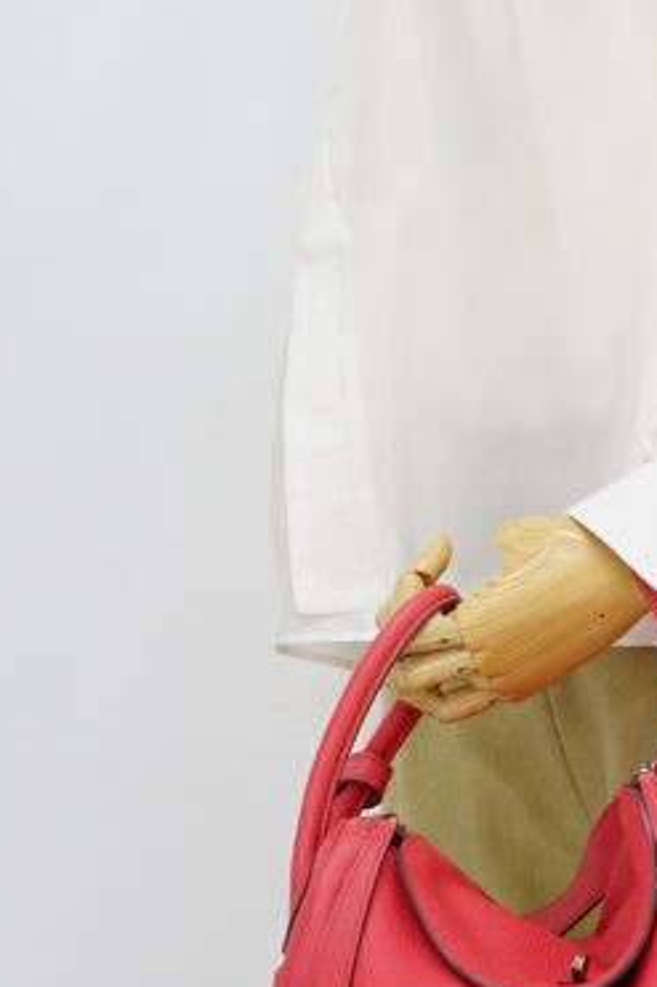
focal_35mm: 138
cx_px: 666
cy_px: 420
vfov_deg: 14.9
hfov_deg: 9.9
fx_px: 3781
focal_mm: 50
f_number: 6.3
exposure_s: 1/10
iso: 640
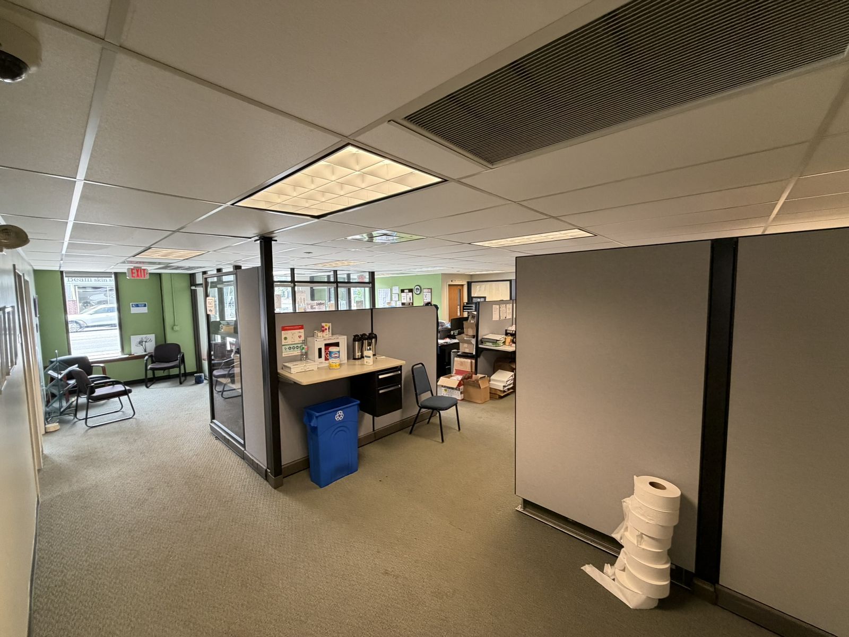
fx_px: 343
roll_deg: +0.5
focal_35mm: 14
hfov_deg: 102.1
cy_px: 318
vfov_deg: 85.7
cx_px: 424
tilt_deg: -6.2
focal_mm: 2.22
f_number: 2.2
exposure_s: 1/60
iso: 250
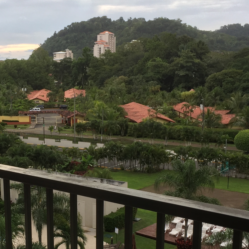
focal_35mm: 59
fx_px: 480
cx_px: 61
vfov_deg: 28.6
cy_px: 188
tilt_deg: -12.3
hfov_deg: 28.6
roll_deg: +0.2
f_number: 2.2
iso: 32
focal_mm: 4.15
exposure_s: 1/608
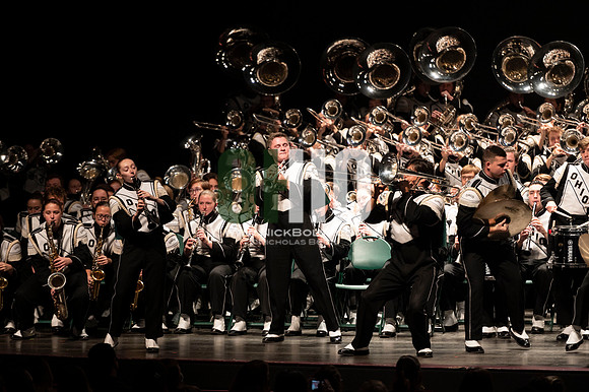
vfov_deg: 6.9
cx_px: 294
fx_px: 3270
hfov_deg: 10.3
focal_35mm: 200
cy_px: 196
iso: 2500
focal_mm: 200
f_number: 2.8
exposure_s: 1/500
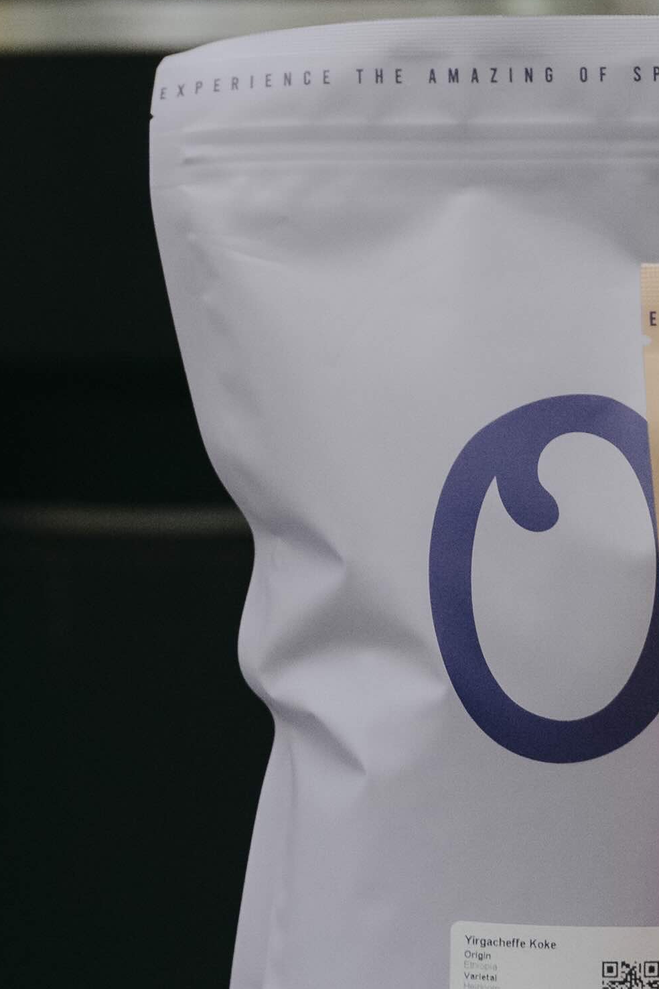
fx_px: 3459
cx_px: 164
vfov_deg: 15.3
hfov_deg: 10.9
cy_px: -377
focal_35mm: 126
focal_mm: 31
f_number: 2.8
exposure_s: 1/160
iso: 2500
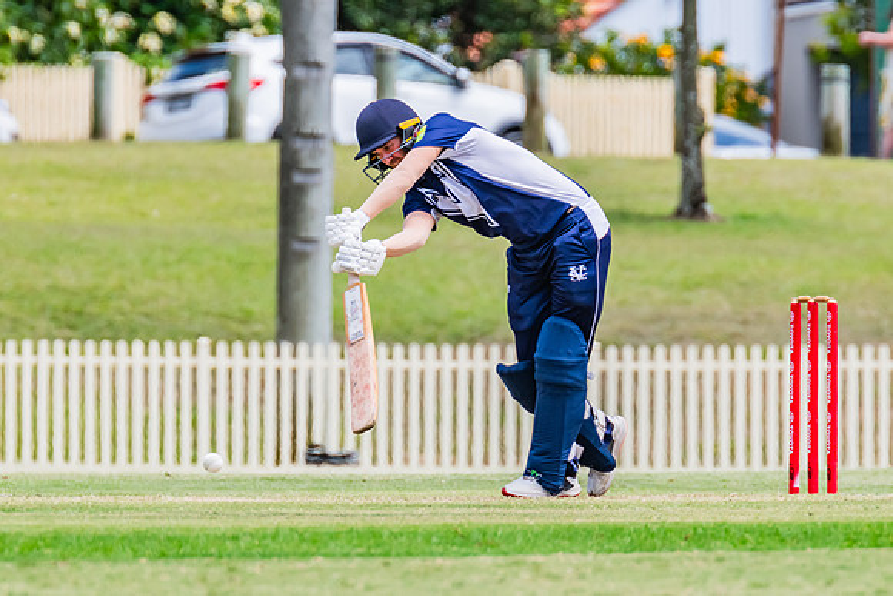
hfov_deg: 2.5
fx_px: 20722
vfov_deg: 1.6
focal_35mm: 835
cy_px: 286
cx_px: 477
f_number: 9
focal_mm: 600
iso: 800
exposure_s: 1/2000
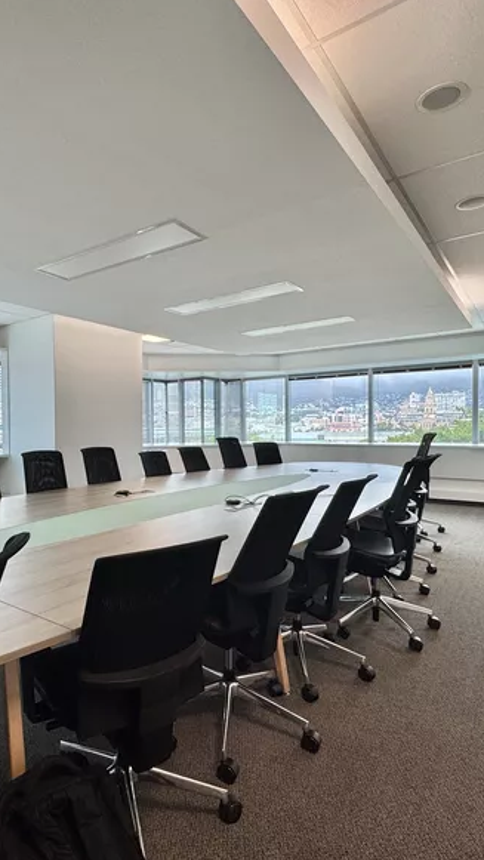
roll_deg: +1.2
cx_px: 158
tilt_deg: -1.8
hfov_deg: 52.5
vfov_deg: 83.8
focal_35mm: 21
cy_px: 440
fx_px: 479
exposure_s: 1/100
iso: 64
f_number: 2.2
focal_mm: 2.22
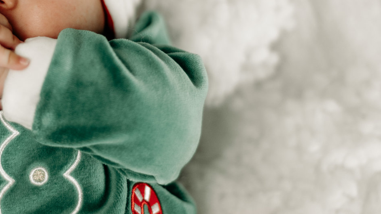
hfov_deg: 23.4
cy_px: 26
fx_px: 909
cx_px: 86
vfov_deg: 13.3
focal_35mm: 90
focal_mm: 50
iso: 200
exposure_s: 1/160
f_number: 1.8
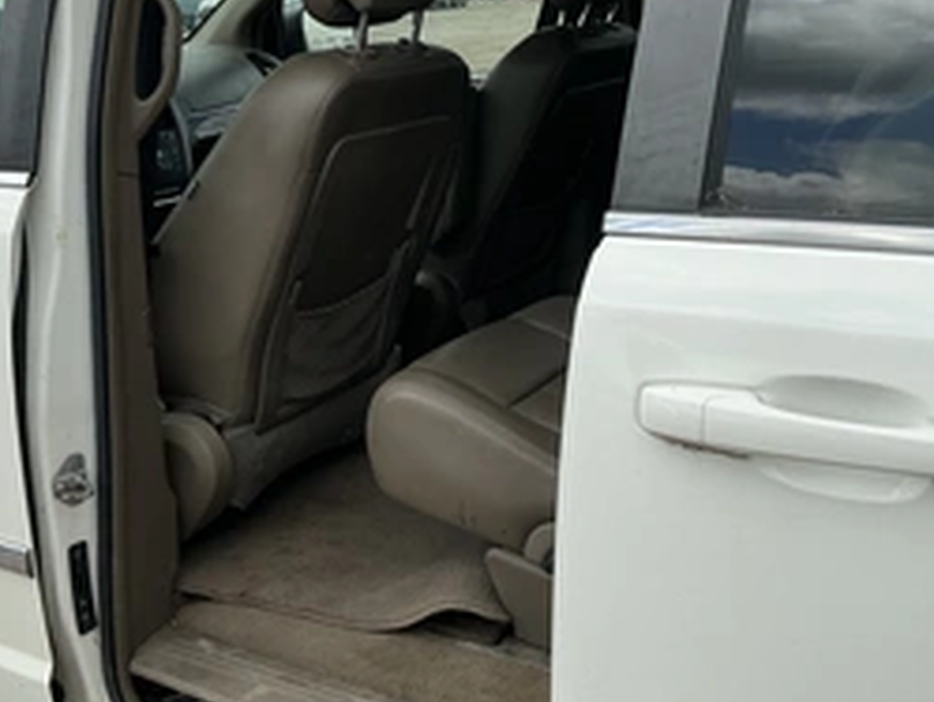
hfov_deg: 41.8
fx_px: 1215
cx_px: 356
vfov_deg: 32.1
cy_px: 267
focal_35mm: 45
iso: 25
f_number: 1.8
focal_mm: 3
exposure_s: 1/1098
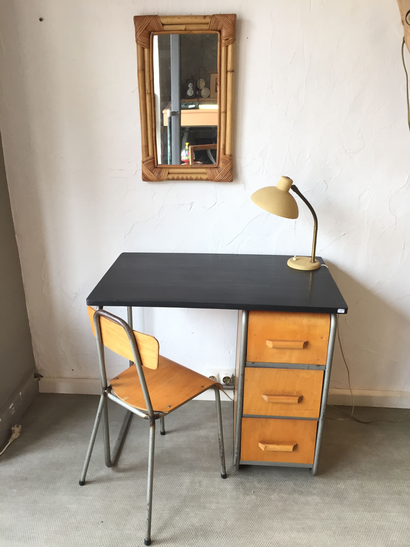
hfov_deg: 48.2
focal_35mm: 29
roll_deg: +0.6
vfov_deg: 61.7
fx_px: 458
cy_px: 274
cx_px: 205
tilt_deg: -22.4
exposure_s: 1/33
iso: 50
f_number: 2.2
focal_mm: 4.15
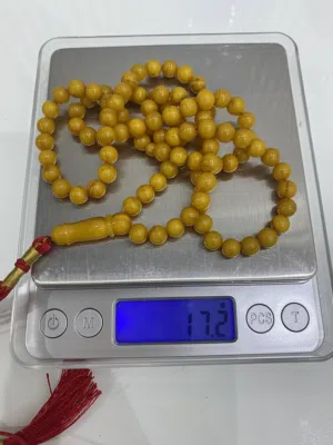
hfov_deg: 54.9
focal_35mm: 25
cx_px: 166
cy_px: 222
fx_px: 321
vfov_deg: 69.4
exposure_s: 1/50
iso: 100
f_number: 1.8
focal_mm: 4.25
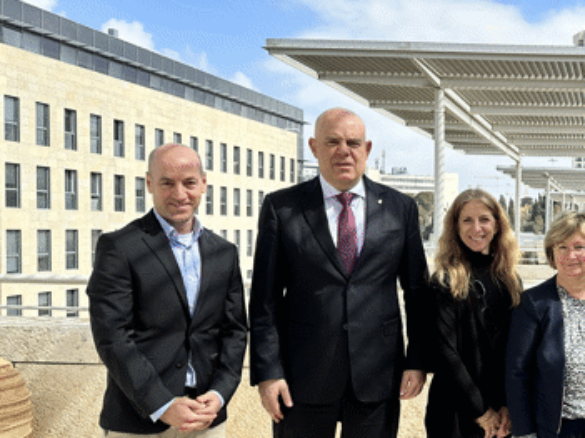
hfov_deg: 34.5
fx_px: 845
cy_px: 271
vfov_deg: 29.0
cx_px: 596
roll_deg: -0.7
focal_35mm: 50
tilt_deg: -3.9
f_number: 1.78
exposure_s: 1/2732
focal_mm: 6.86
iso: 80
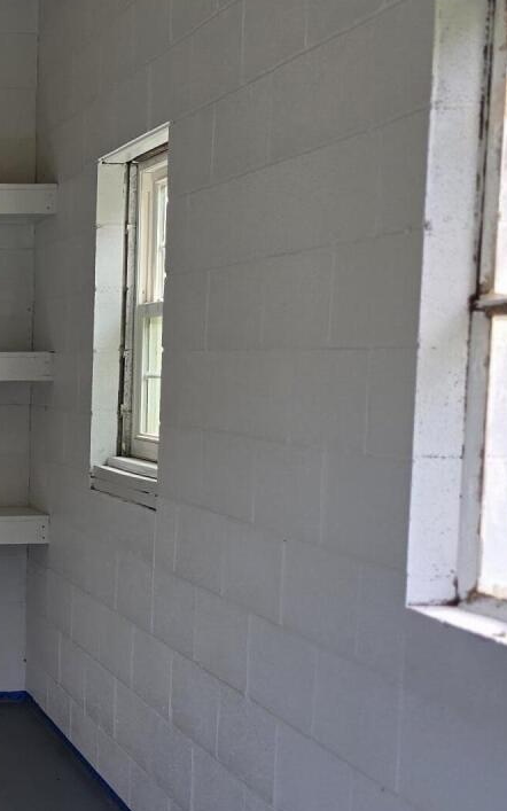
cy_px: 532
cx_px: -233
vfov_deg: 29.6
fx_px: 1525
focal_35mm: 69
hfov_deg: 17.2
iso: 16
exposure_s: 1/120
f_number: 1.7
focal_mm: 6.3
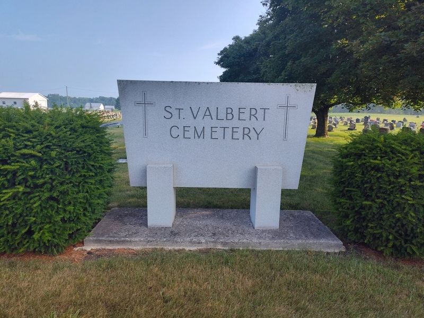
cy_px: 159
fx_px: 282
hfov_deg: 73.9
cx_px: 212
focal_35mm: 23
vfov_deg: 58.9
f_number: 1.8
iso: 100
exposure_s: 1/873
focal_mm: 5.56
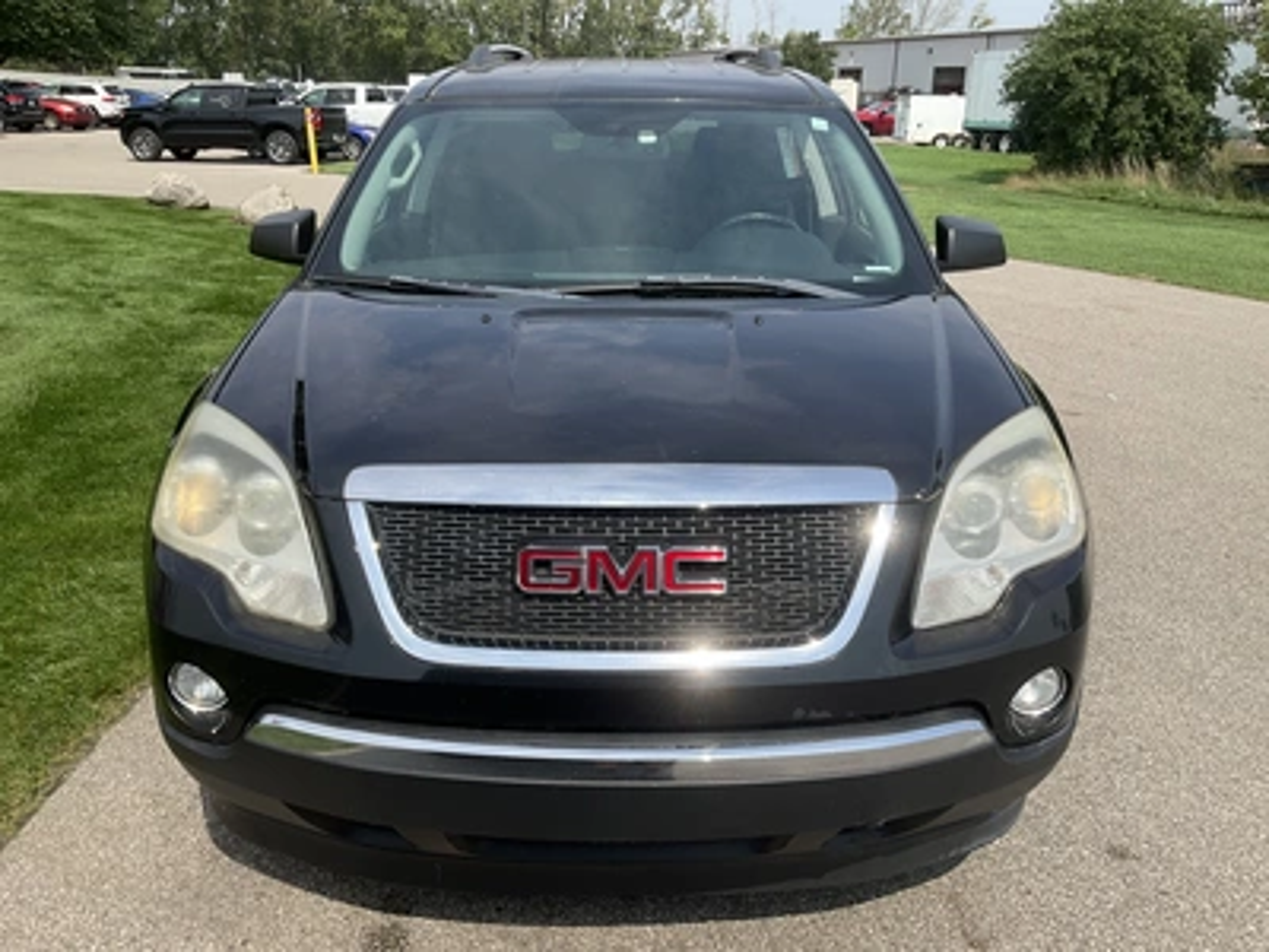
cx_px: 634
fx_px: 1063
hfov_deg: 61.7
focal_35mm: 29
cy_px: 476
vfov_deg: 48.2
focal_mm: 3
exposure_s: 1/1786
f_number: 1.8
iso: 25
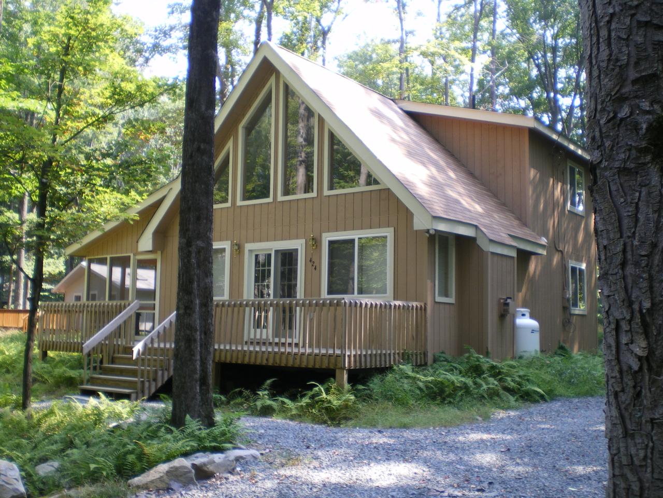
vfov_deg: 37.7
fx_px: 728
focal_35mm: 38
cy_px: 249
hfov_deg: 49.0
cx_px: 332
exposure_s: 1/60
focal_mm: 6.3
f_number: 3.1
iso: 64
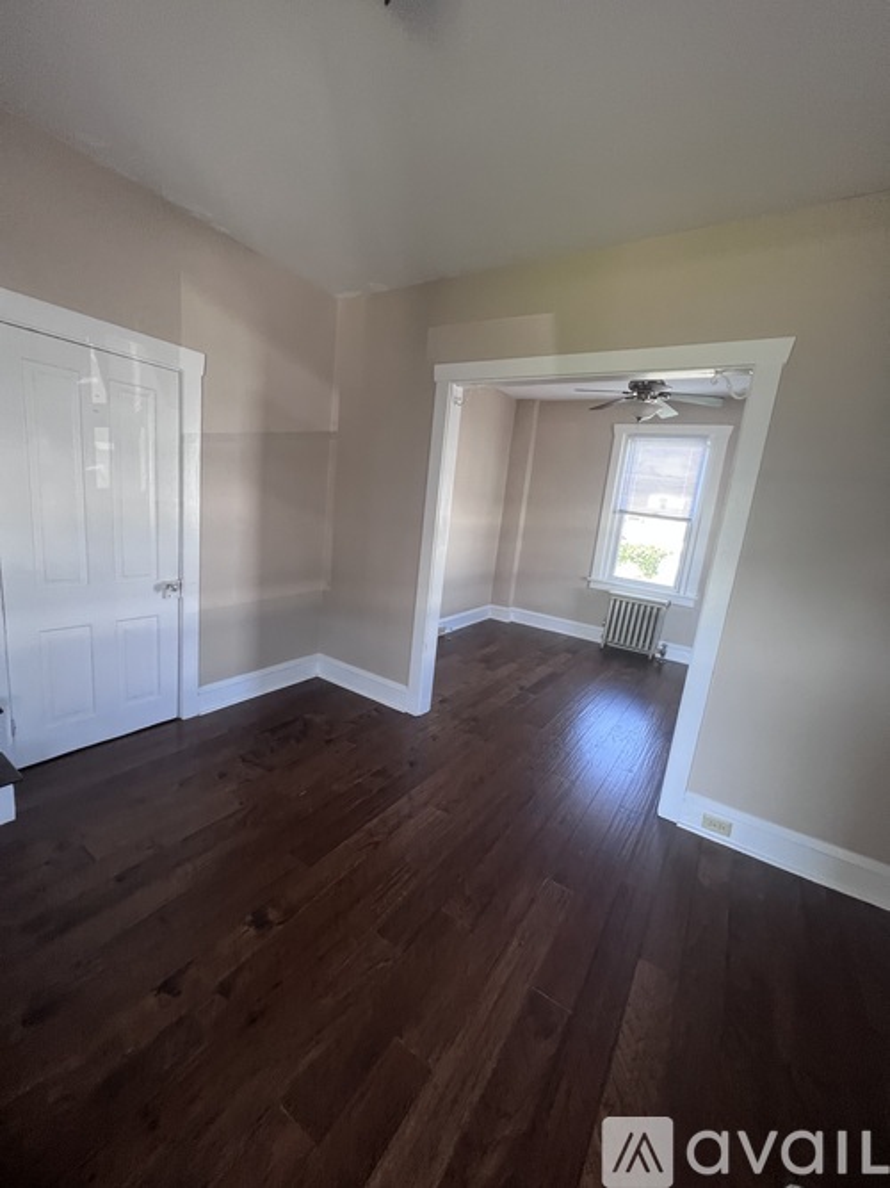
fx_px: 446
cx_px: 445
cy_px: 594
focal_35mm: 13
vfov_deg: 106.2
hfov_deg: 89.9
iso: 250
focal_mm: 1.57
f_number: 1.8
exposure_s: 1/99
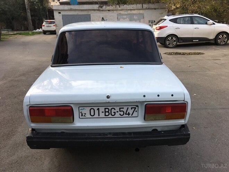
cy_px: 86
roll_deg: +0.9
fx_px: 192
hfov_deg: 61.7
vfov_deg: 48.2
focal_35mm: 29
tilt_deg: -17.6
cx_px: 114
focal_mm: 4.15
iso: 25
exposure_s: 1/561
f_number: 2.2
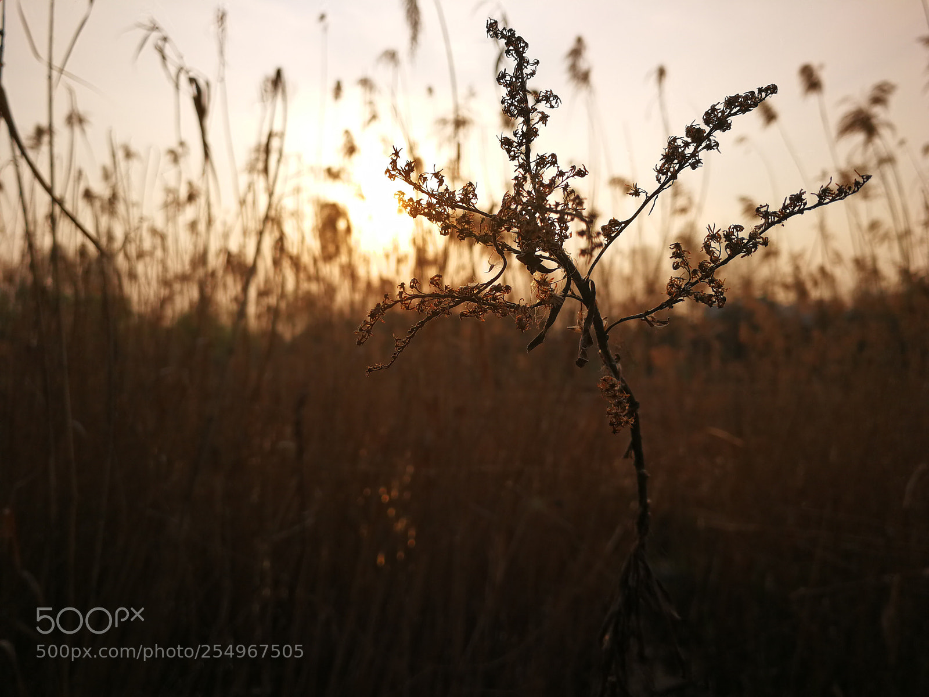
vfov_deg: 51.4
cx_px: 464
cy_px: 348
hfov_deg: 65.3
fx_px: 725
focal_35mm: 27
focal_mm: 3.95
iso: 50
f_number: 2.2
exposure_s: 1/659
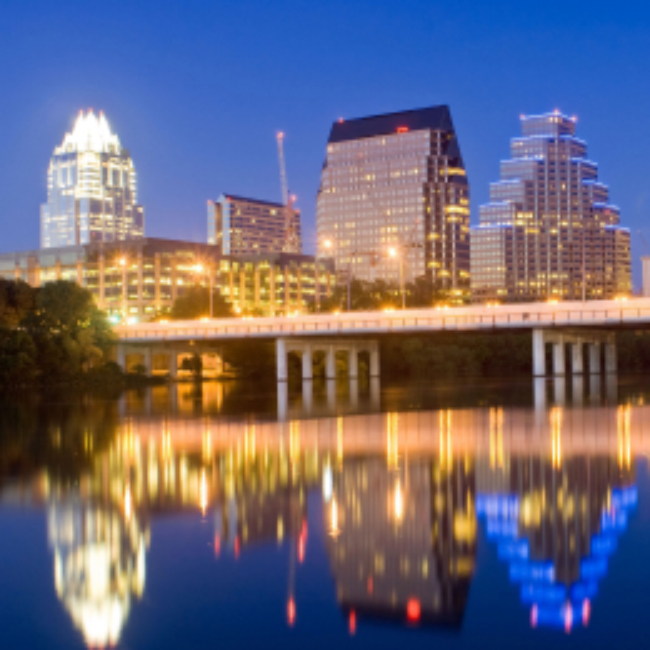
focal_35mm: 50
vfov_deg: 34.0
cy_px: 349
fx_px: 1062
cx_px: 515
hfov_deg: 33.1
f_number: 10
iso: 100
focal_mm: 24
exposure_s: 30
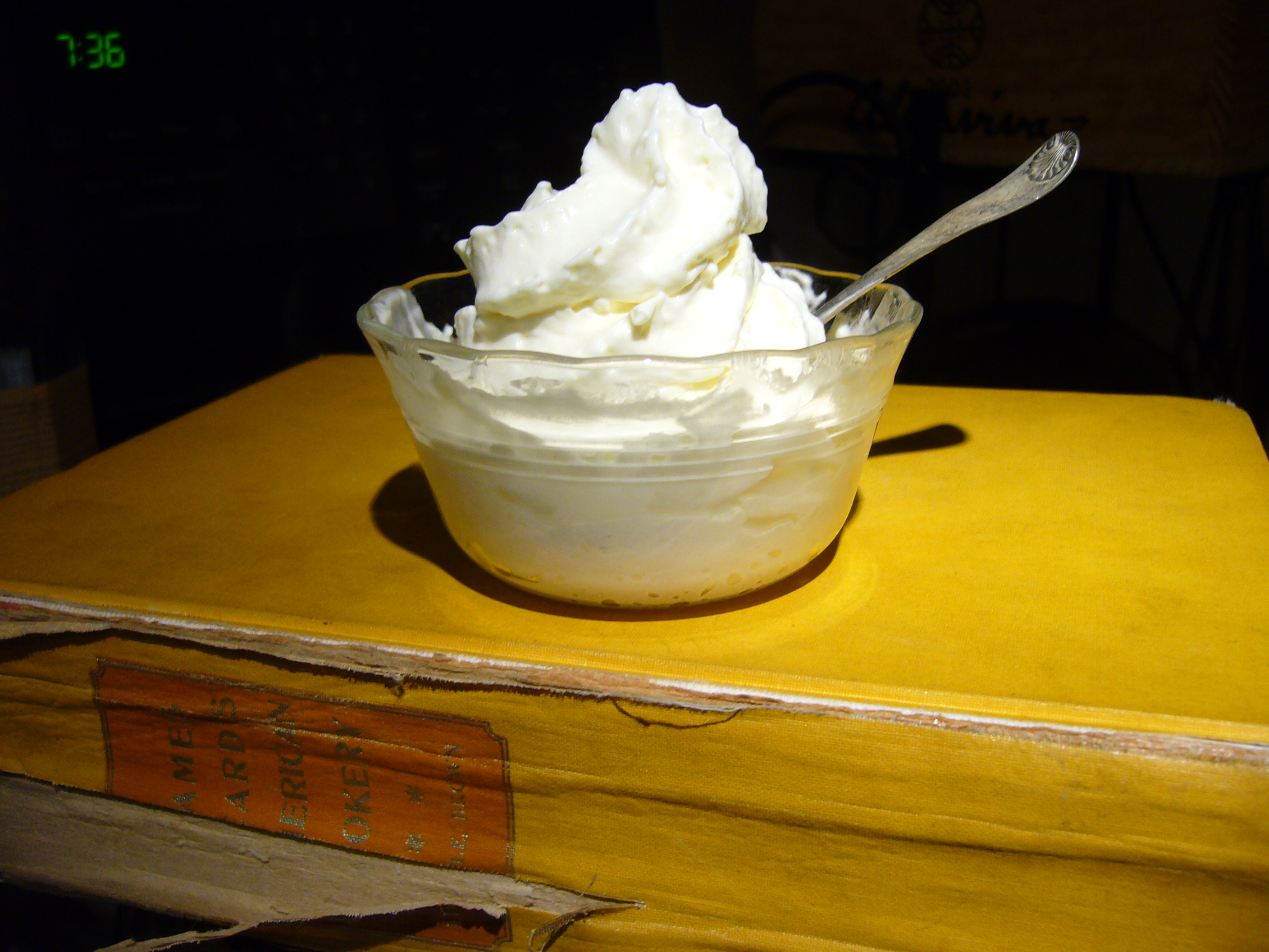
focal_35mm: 35
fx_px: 1283
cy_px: 476
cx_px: 634
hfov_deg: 52.6
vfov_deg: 40.7
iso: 100
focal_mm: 5.8
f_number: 2.8
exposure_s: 1/15
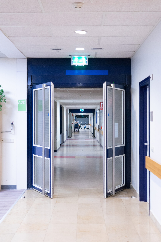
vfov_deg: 41.1
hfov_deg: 28.1
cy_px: 121
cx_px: 80
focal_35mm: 48
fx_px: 322
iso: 1600
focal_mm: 48
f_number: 4
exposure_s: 1/80
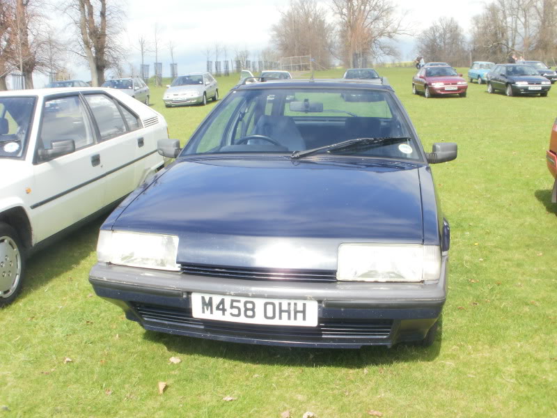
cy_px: 209
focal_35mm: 36
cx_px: 278
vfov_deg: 39.7
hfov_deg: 51.4
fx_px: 579
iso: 100
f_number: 5.6
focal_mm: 6.3
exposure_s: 1/250
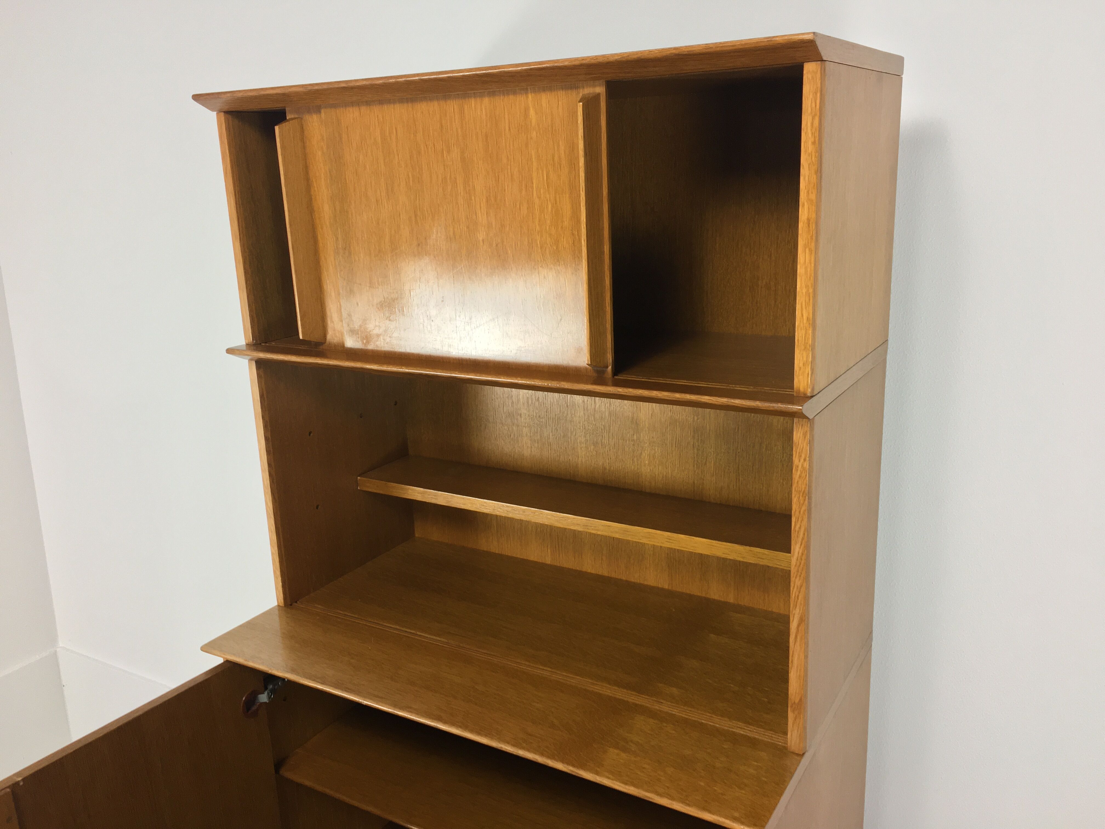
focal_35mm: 29
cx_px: 552
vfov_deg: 48.2
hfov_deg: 61.7
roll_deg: +0.7
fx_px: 926
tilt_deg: -14.1
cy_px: 414
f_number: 2.2
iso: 64
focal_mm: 4.15
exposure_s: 1/30
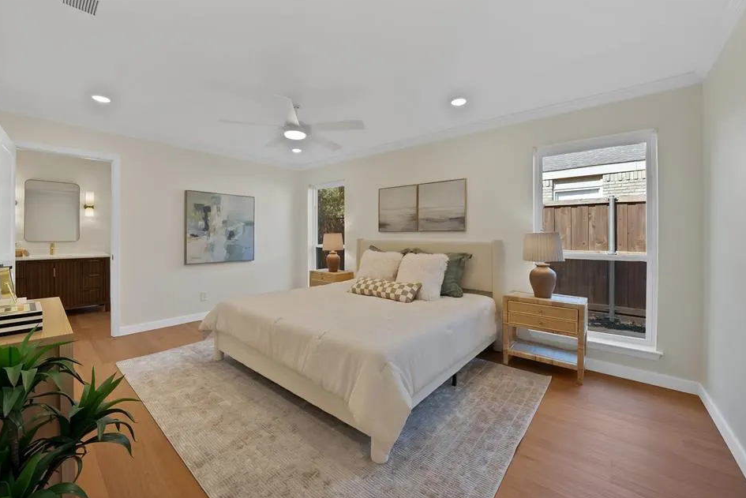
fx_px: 269
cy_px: 233
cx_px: 356
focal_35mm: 13
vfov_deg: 85.4
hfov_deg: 108.2
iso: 640
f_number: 9
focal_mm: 12
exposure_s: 1/10
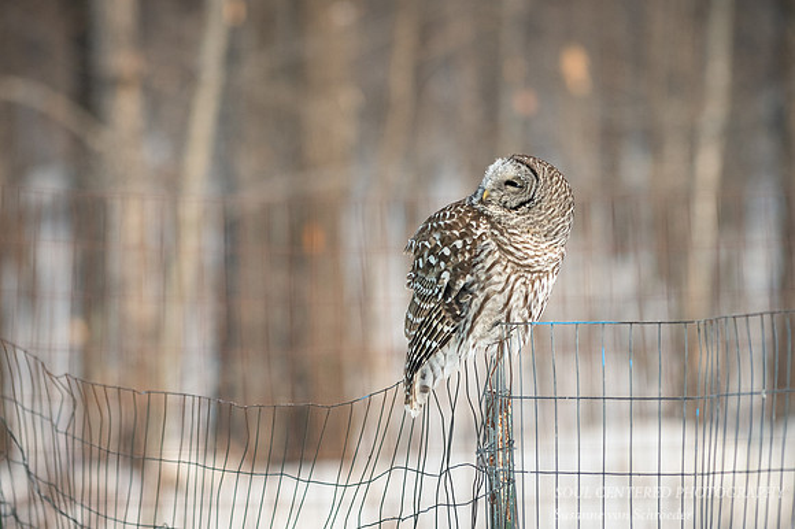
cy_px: 278
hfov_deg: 5.5
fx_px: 8268
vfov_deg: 3.7
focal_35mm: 375
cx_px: 363
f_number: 3.5
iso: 500
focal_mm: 200
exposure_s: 1/1600
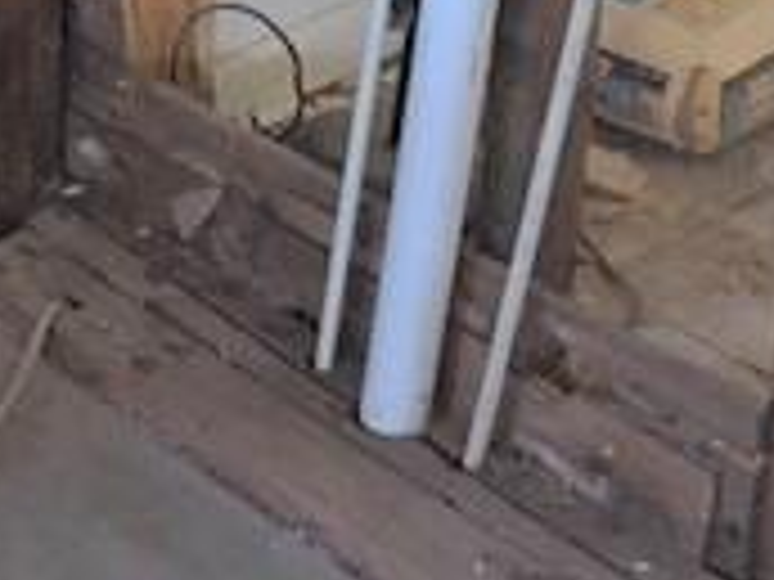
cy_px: -351
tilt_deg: -17.0
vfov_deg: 12.8
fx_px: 2415
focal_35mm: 108
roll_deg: +0.6
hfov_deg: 17.3
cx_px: -180
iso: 200
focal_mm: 4.15
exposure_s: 1/30
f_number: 2.2
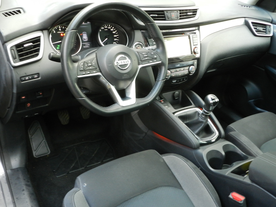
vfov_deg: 44.2
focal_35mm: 32
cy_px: 104
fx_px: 255
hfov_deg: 56.8
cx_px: 138
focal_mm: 5.6
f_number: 3.7
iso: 400
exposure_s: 1/6
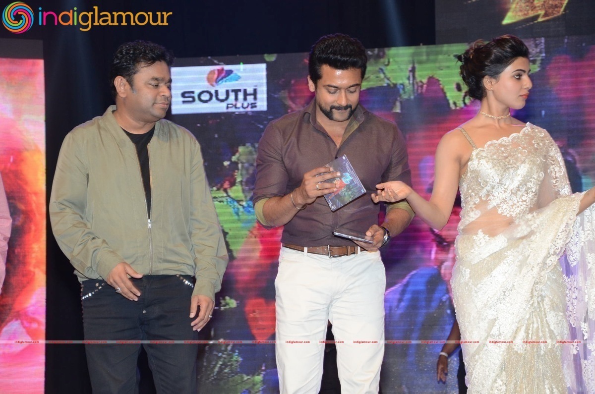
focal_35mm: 120
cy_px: 197
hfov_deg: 17.1
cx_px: 298
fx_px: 1979
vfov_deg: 11.4
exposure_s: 1/125
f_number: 5.6
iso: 1000
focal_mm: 80
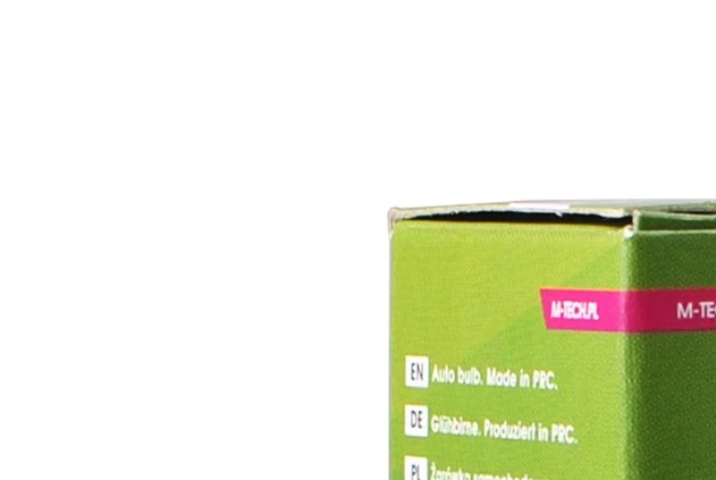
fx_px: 4143
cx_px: 1131
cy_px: 566
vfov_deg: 6.6
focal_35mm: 208
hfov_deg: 9.5
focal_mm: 35
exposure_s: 1/100
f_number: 8
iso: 100
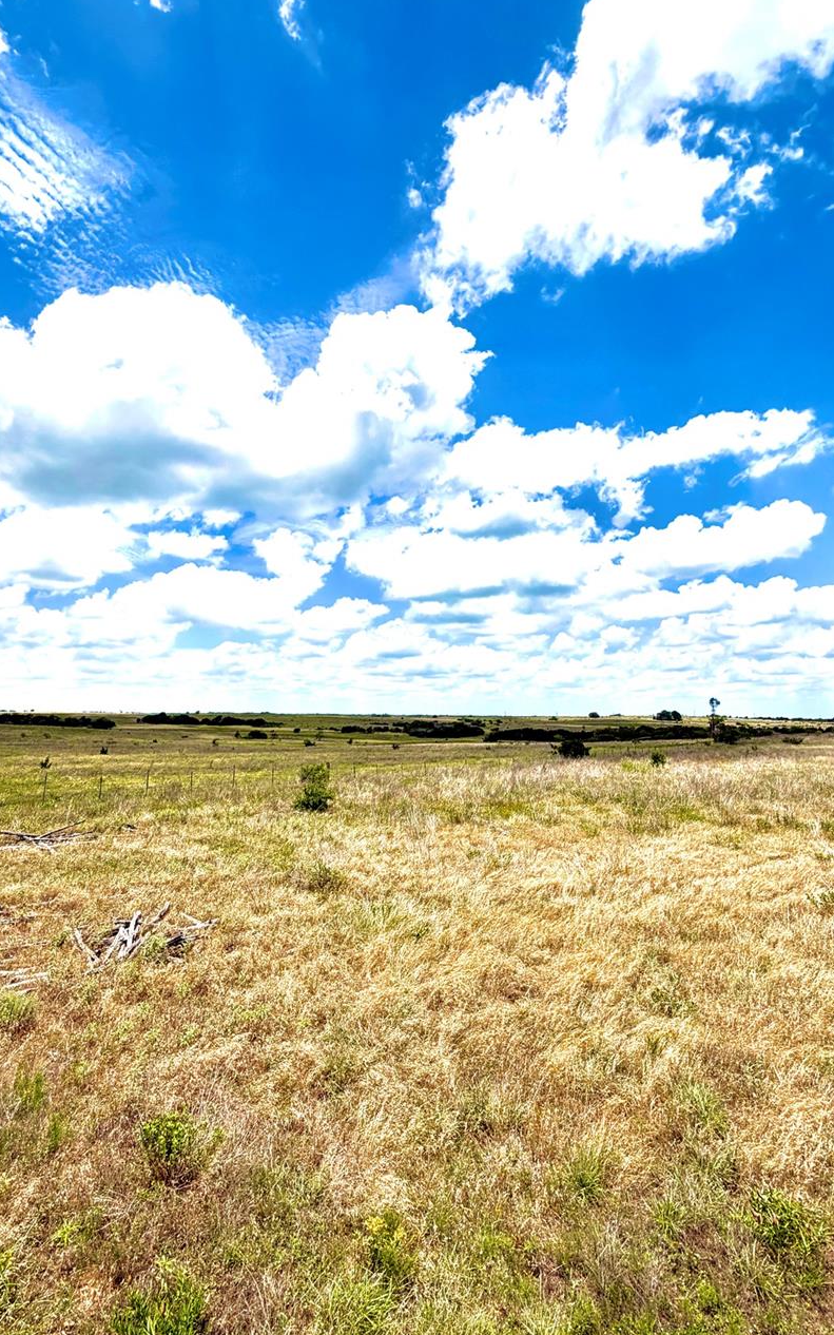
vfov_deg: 90.9
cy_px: 612
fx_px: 655
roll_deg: +1.2
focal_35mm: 18
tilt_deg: +10.3
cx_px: 368
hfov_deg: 64.8
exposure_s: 1/1961
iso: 20
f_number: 2.2
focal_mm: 2.22
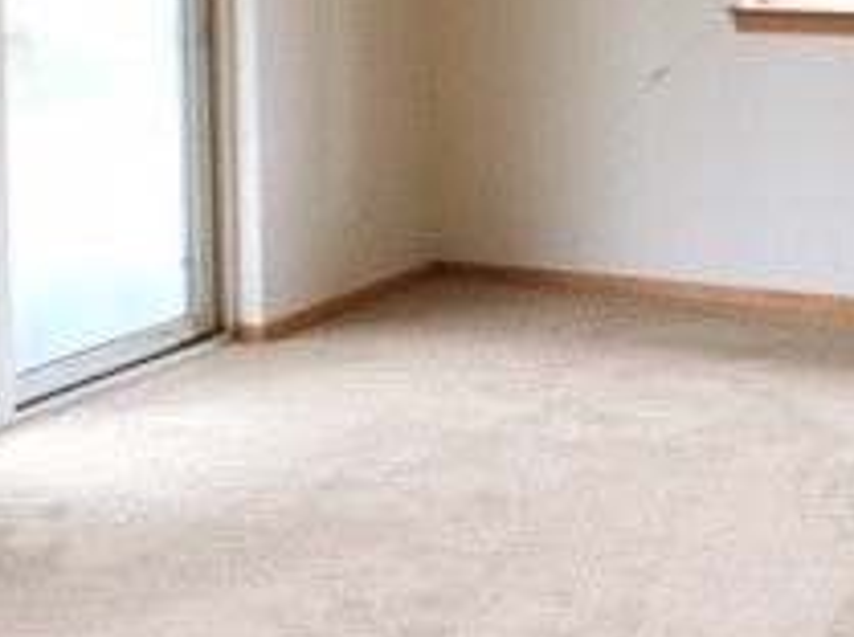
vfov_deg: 16.1
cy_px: -33
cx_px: 703
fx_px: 2192
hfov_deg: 21.7
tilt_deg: -2.2
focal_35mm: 89
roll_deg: +1.1
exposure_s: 1/30
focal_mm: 4.15
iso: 160
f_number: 2.2
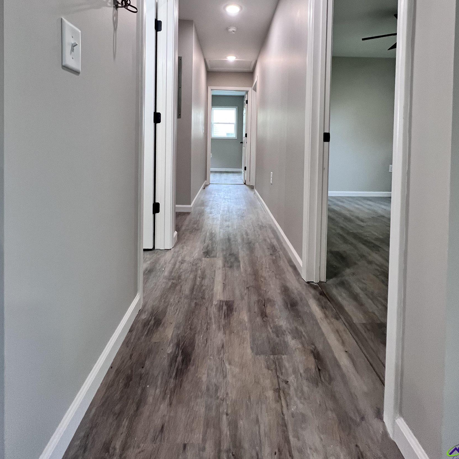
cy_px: 151
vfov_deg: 84.2
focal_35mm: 16
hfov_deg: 87.4
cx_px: 234
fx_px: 240
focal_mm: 1.57
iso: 200
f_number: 1.8
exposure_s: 1/120
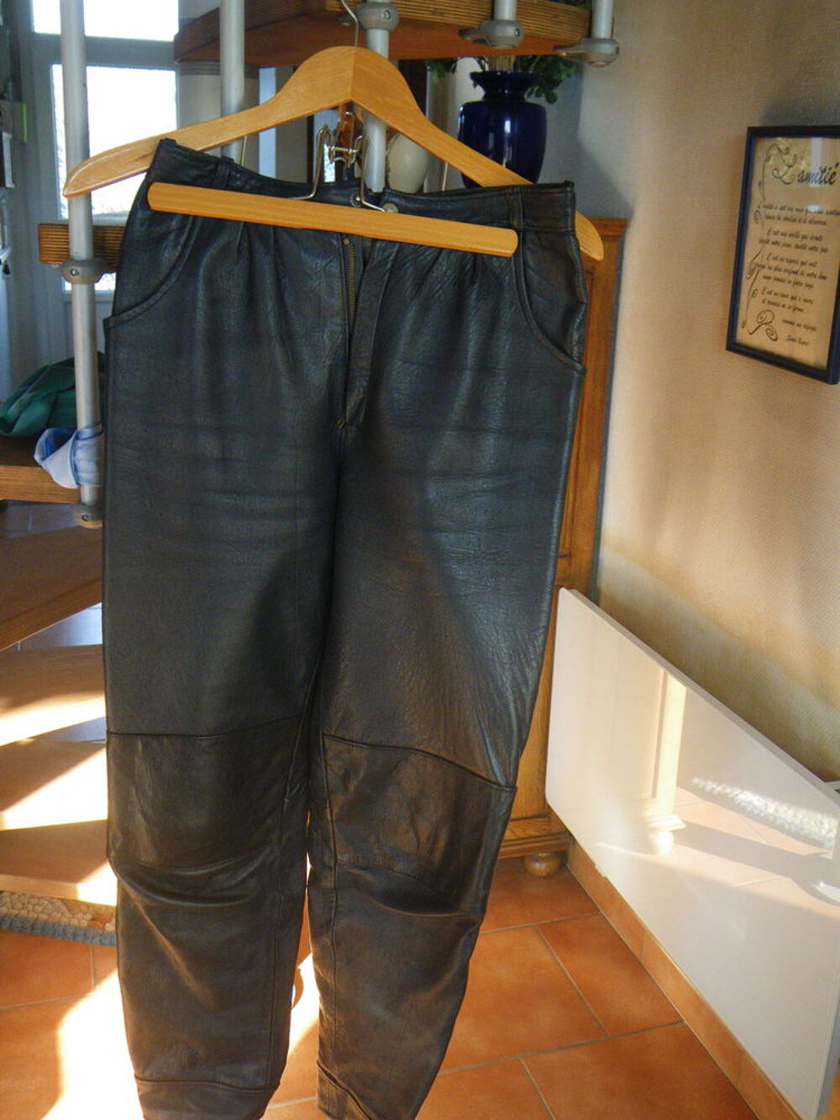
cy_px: 560
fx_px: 1100
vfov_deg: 54.0
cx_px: 420
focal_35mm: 34
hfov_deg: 41.8
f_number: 3.8
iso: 320
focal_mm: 6.1
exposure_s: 1/50
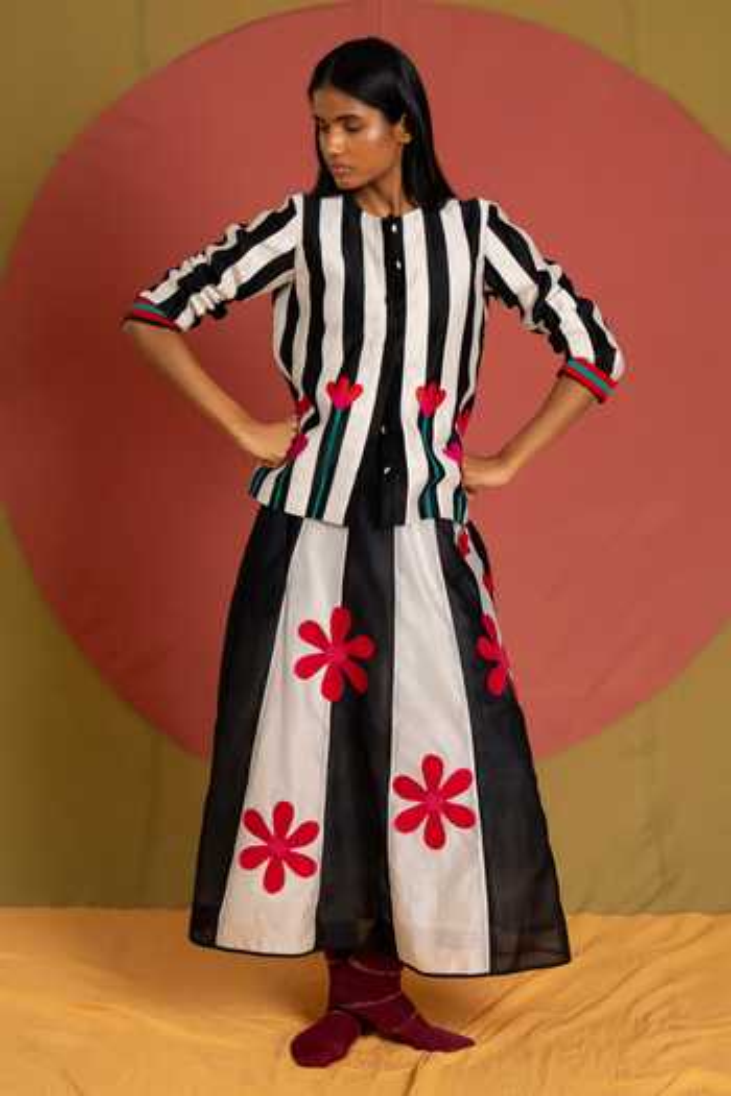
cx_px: 366
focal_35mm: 45
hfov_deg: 29.9
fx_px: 1371
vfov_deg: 43.6
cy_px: 548
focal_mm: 45
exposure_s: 1/200
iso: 1000
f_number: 2.8
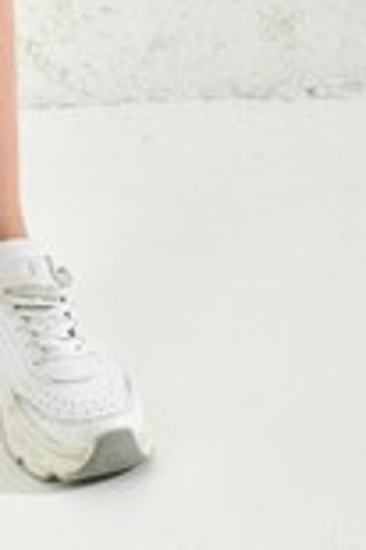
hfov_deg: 10.8
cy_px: -337
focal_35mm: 122
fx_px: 1865
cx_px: -185
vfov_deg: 15.2
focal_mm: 35
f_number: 7.1
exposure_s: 1/160
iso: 100
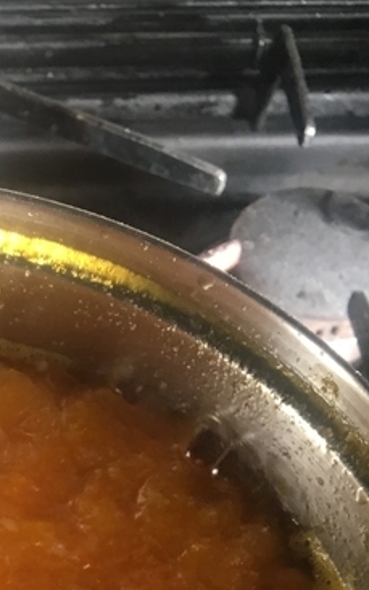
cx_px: -161
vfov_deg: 21.8
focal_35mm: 86
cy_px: 761
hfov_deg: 14.3
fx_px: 1383
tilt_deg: -62.1
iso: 40
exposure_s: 1/30
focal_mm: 4.15
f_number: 2.2
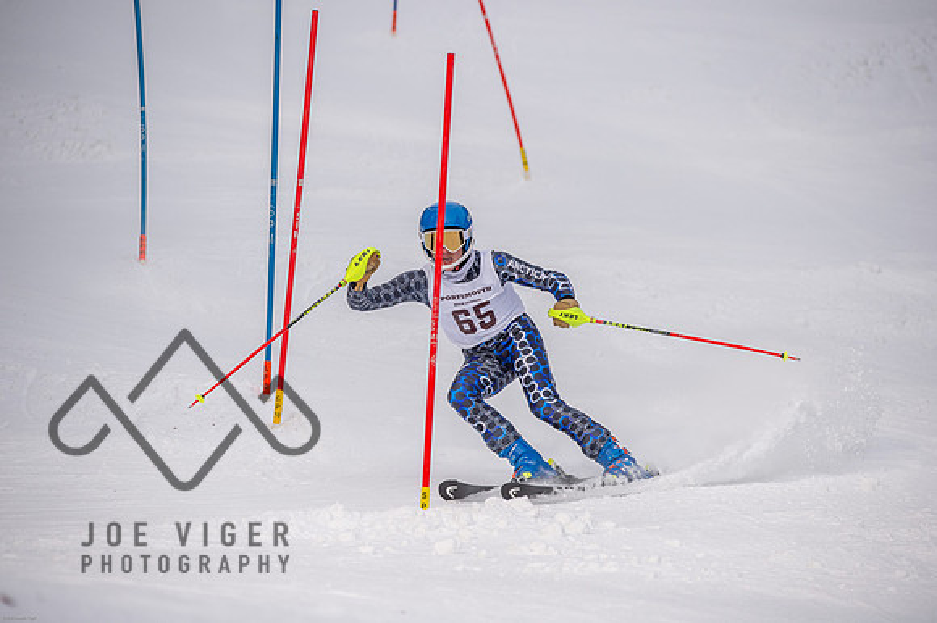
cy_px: 312
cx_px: 468
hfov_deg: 5.9
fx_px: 9104
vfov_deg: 3.9
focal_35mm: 350
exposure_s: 1/1600
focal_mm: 350
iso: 500
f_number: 6.3
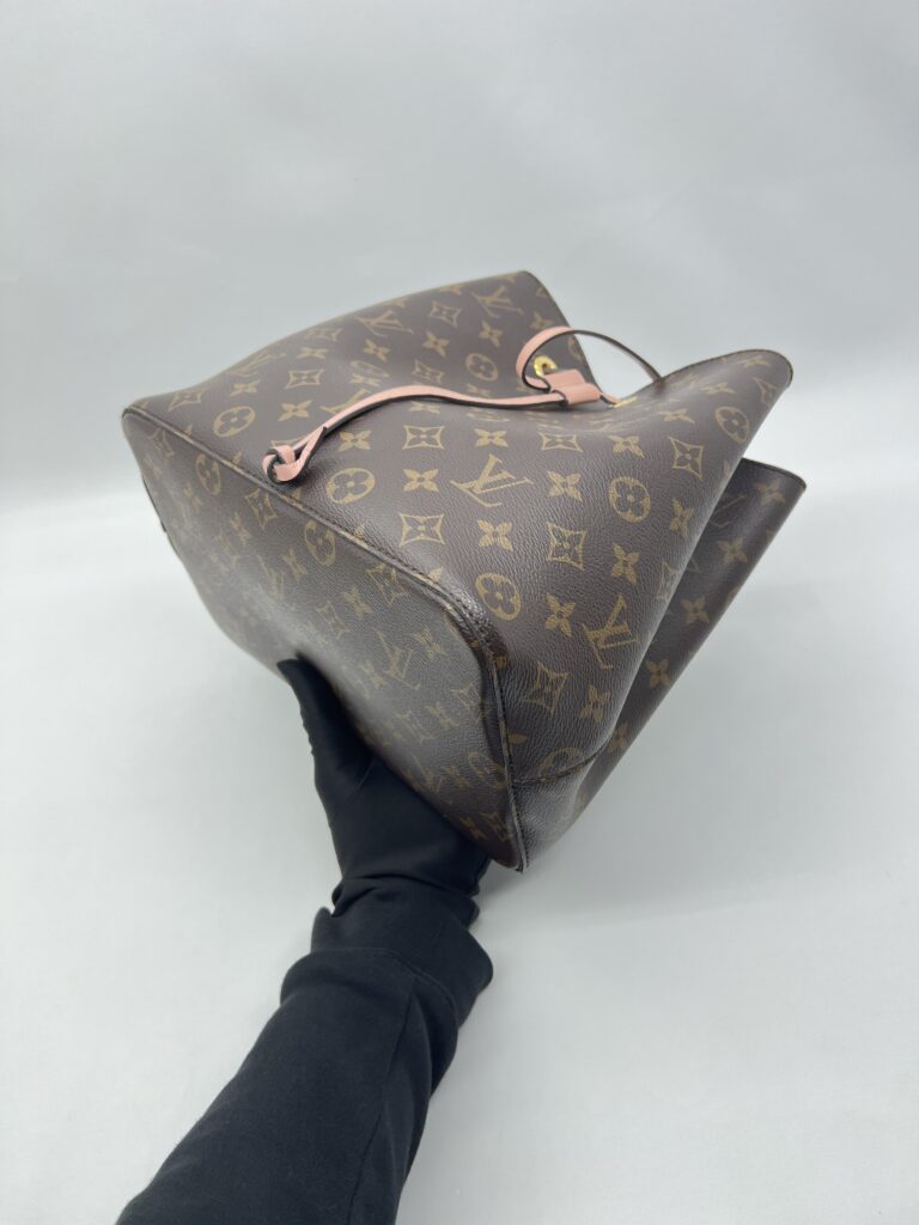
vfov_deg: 67.3
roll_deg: +8.0
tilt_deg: -40.0
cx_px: 460
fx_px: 920
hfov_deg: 53.1
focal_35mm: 26
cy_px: 612
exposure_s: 1/100
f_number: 1.5
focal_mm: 5.7
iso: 50
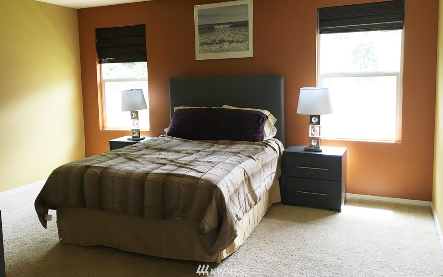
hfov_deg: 61.2
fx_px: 374
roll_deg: +1.6
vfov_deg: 40.5
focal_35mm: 31
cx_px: 221
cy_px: 119
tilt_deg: -5.3
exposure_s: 1/30
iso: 40
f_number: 2.2
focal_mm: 4.15
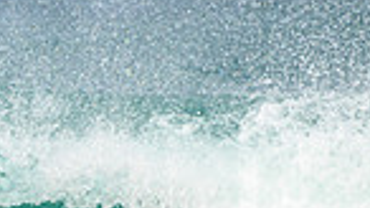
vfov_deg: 0.4
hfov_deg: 0.6
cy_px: 293
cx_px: -101
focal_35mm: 3328
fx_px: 32639
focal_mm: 800
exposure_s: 1/2000
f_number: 11
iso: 800
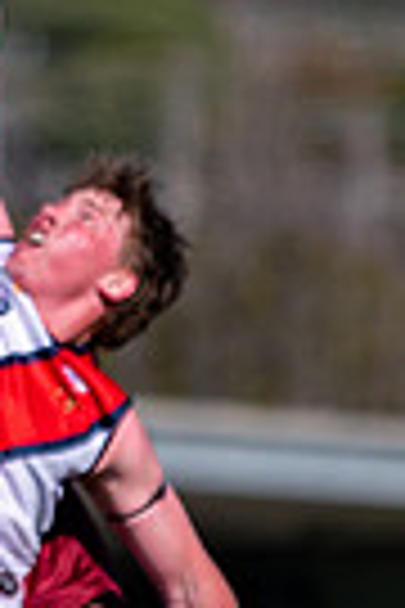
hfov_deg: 0.8
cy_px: 461
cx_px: -32
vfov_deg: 1.2
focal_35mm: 1776
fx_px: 29968
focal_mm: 200
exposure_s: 1/3200
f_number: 2.8
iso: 100
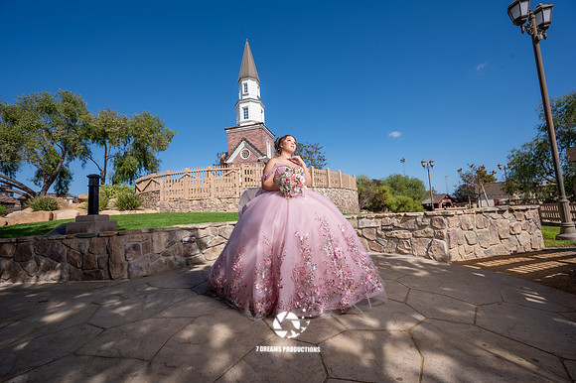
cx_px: 288
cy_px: 192
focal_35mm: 14
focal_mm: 14
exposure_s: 1/200
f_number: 8
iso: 100
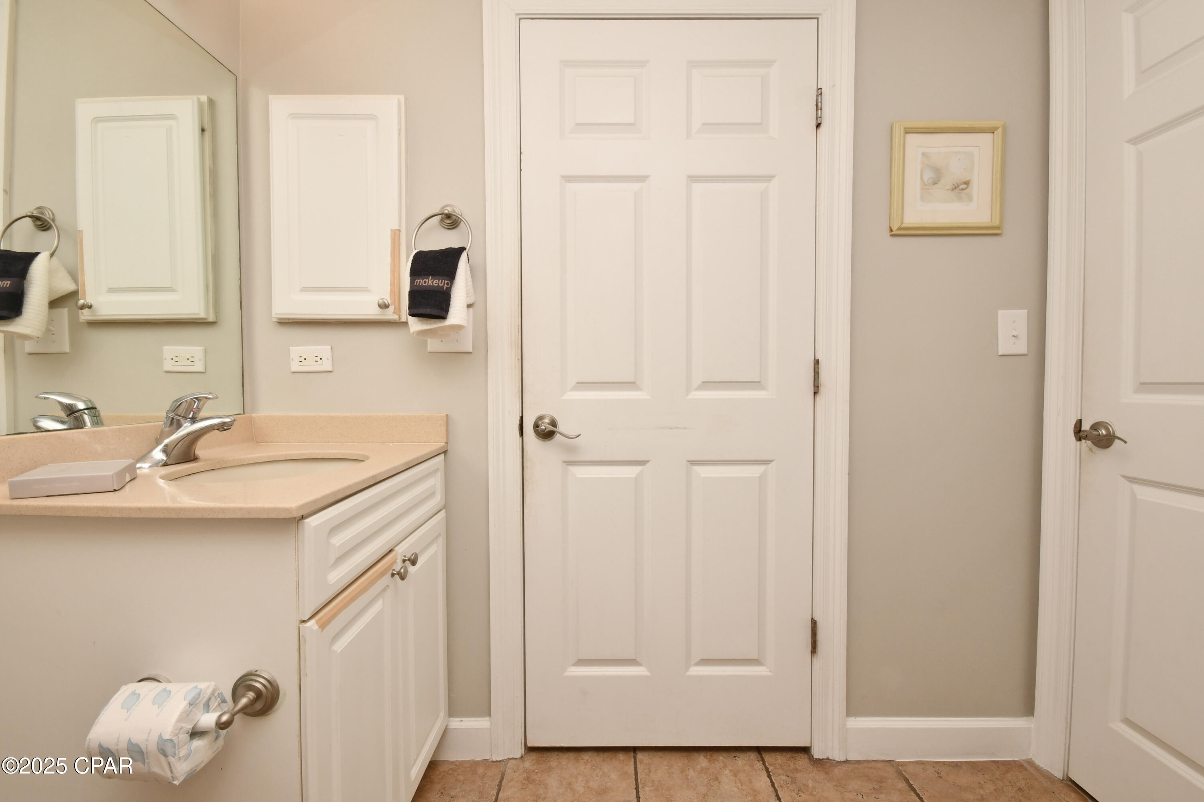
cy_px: 401
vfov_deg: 77.3
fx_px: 501
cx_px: 602
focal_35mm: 15
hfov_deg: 100.4
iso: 400
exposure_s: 1/50
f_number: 18
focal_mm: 10
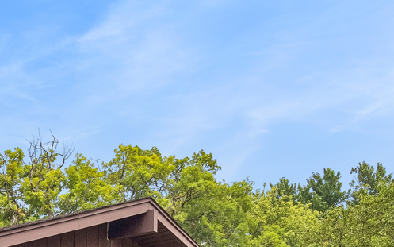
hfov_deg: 22.4
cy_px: 385
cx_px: -63
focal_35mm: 86
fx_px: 924
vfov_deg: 14.1
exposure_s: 1/250
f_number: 8
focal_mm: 14
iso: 400
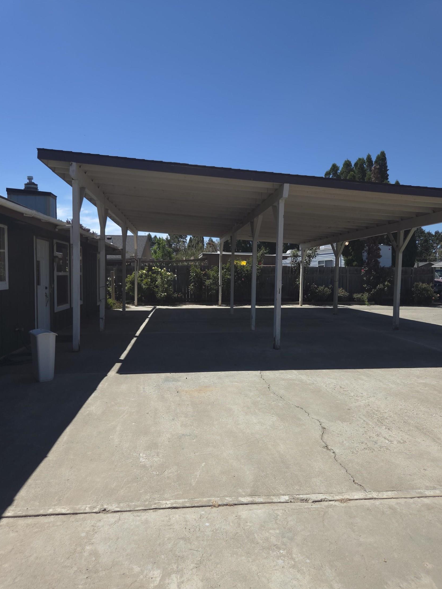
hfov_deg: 56.8
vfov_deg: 71.6
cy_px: 302
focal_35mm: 24
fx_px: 409
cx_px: 224
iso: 50
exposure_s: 1/2376
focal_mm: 5.4
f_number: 1.8
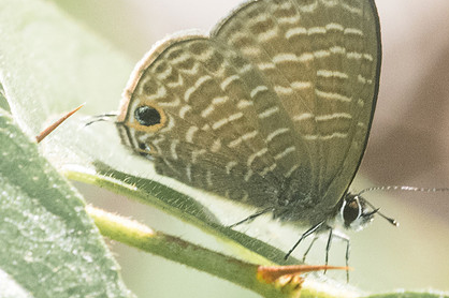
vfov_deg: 1.7
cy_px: 88
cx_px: 314
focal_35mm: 823
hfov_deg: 2.5
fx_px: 10256
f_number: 14
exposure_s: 1/250
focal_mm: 150
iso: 1000
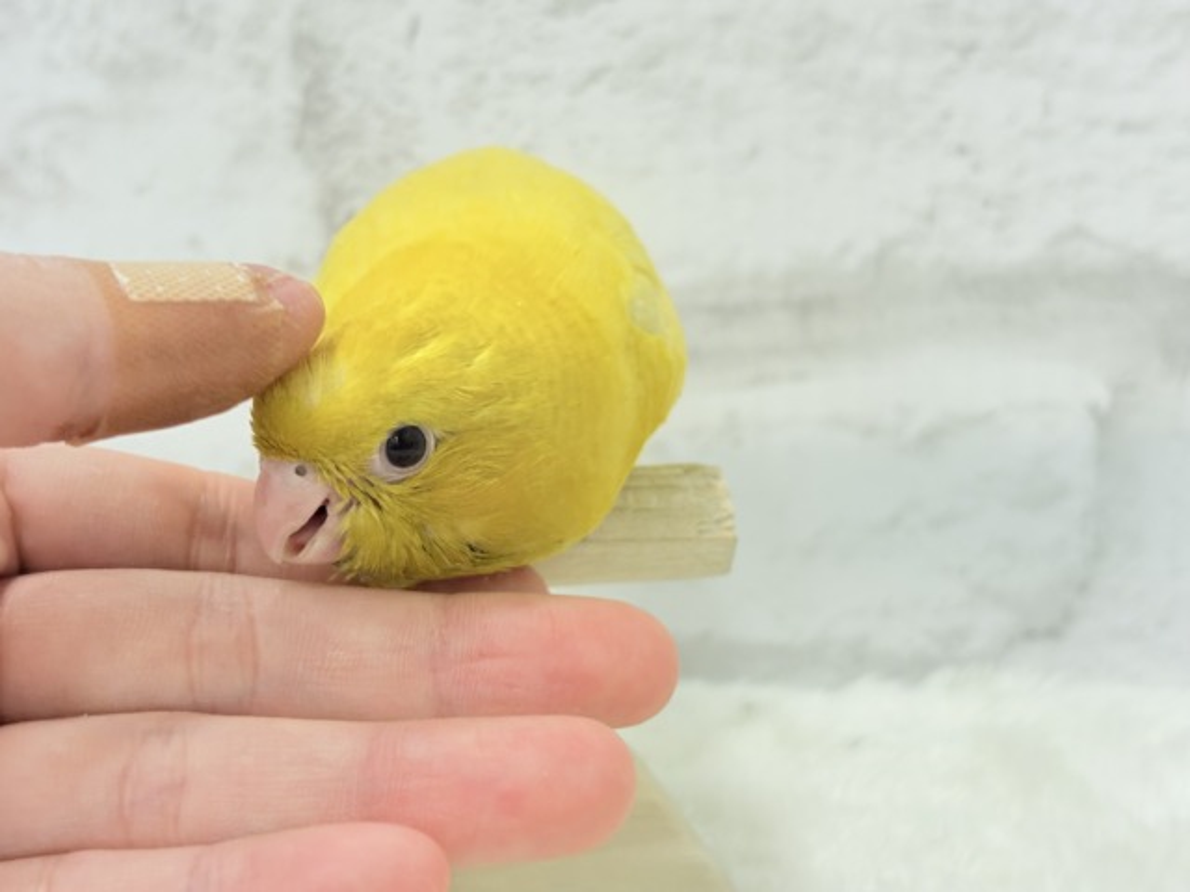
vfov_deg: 28.0
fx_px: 1788
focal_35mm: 52
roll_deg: +3.3
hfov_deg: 36.8
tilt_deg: -11.5
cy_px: 446
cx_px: 595
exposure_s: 1/100
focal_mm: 5.96
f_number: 1.6
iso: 80
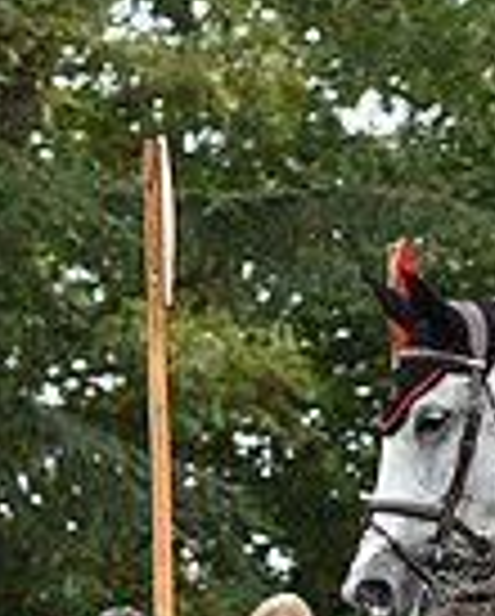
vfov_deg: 3.8
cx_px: 1179
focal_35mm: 511
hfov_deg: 3.0
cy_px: 668
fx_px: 9337
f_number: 4.5
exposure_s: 1/1250
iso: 900
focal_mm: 86
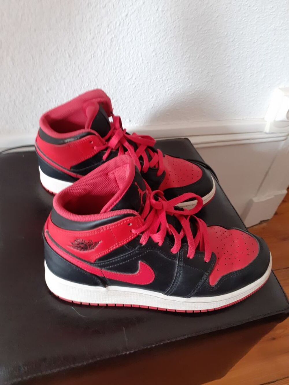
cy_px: 192
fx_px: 301
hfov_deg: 51.4
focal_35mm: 27
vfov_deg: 65.3
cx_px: 144
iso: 200
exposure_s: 1/25
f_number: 1.9
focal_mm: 3.6
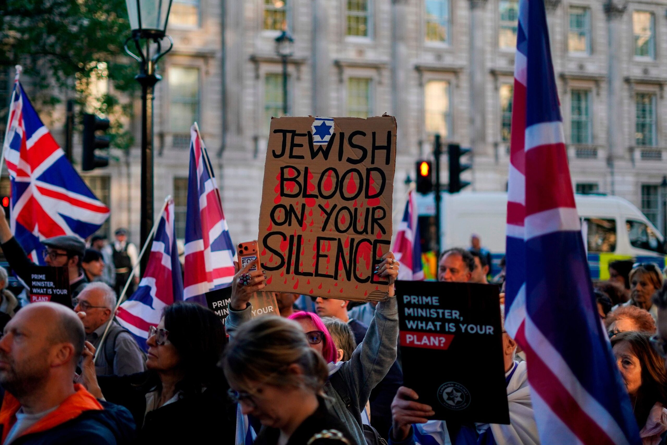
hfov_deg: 39.6
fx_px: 926
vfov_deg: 27.0
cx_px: 334
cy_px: 222
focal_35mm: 50
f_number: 1.8
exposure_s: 1/4000
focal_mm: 50
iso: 640
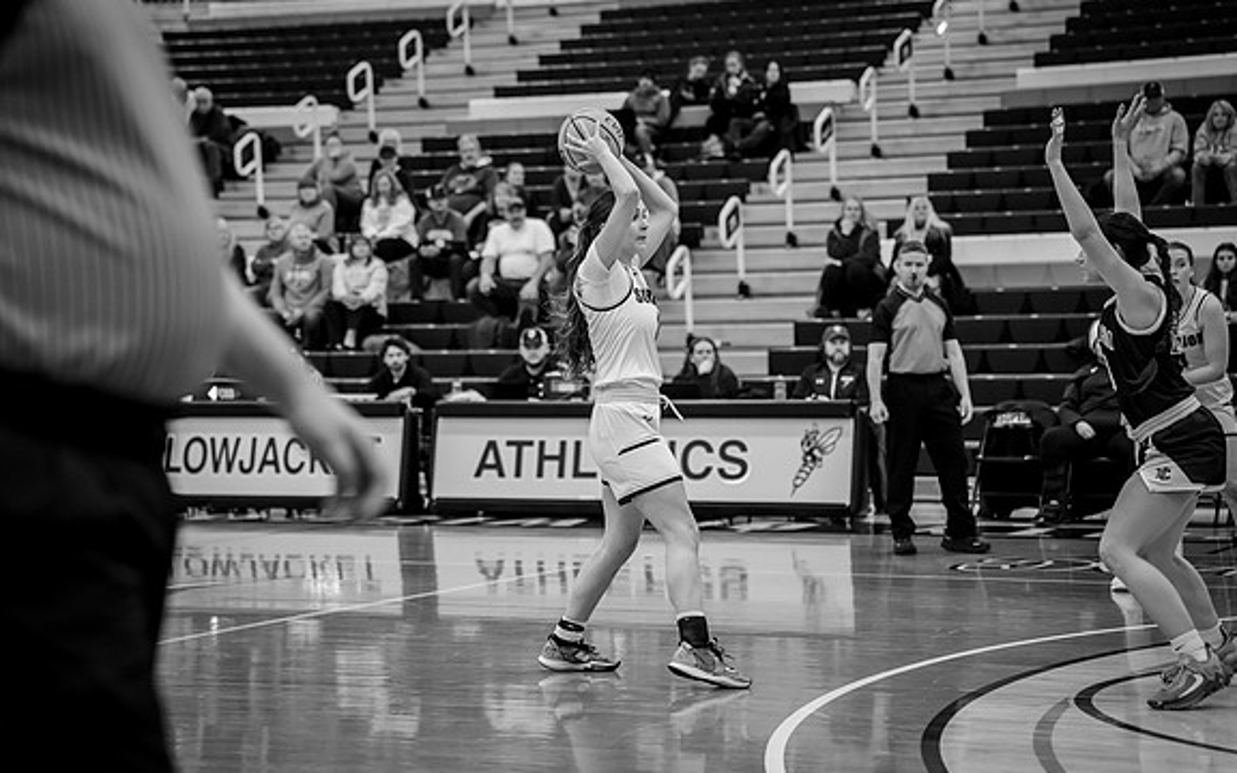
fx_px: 2967
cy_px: 420
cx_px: 547
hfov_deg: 23.5
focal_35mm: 88
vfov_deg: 14.8
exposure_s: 1/640
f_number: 2.5
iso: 1250
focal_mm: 77
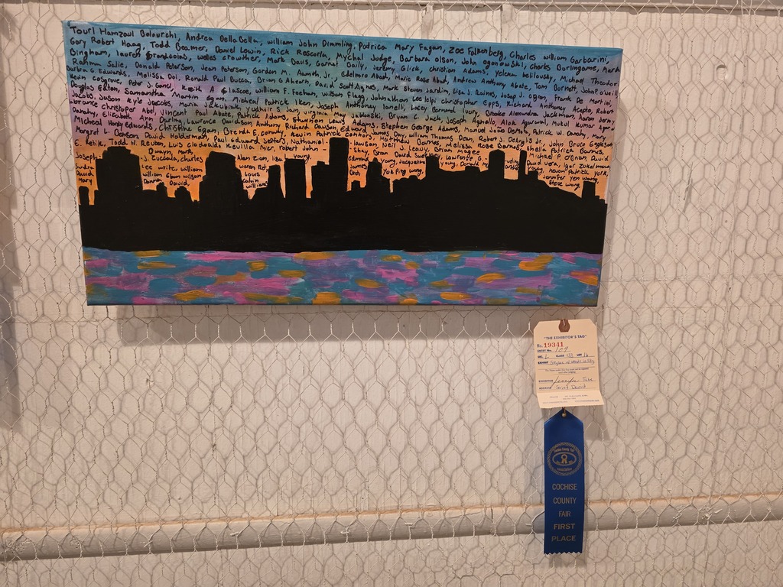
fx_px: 520
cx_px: 392
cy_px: 294
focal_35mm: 23
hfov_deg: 73.9
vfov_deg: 58.9
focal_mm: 6.3
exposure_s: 1/120
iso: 640
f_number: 1.7
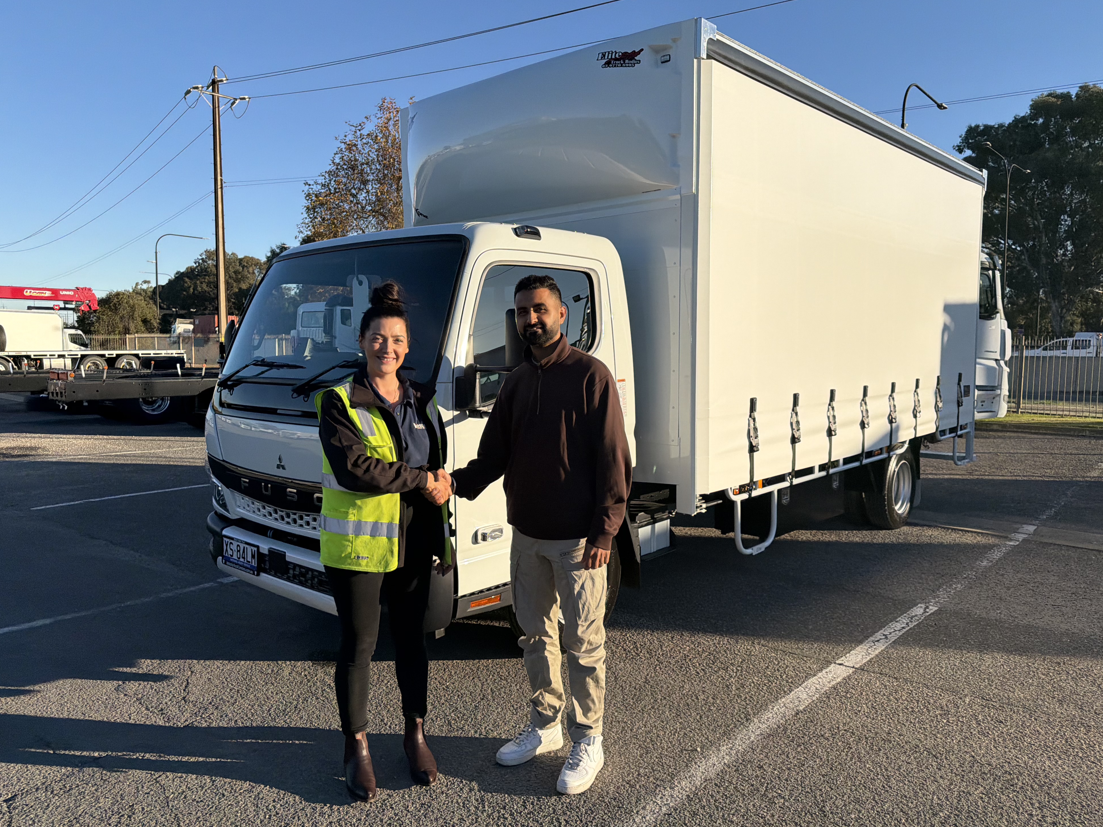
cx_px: 560
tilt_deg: -2.5
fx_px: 797
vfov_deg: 54.9
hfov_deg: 69.4
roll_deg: -0.5
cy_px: 405
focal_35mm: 25
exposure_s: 1/17544
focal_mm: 6.76
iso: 320
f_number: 1.78
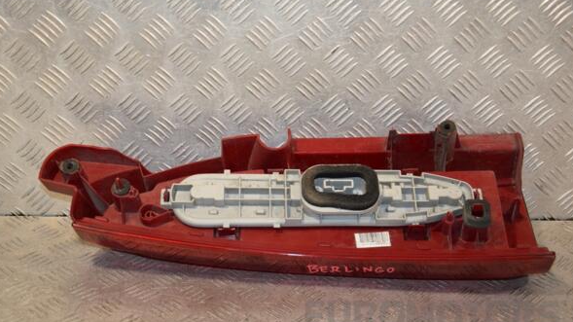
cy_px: 186
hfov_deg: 32.8
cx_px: 287
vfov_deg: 18.8
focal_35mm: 64
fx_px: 972
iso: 800
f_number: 5
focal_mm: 40
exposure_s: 1/200
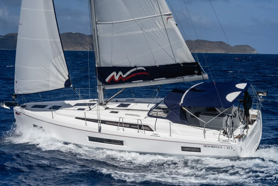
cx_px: 139
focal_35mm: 85
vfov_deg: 16.1
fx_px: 656
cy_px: 93
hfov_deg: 23.9
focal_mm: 85
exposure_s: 1/4000
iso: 800
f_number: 7.1
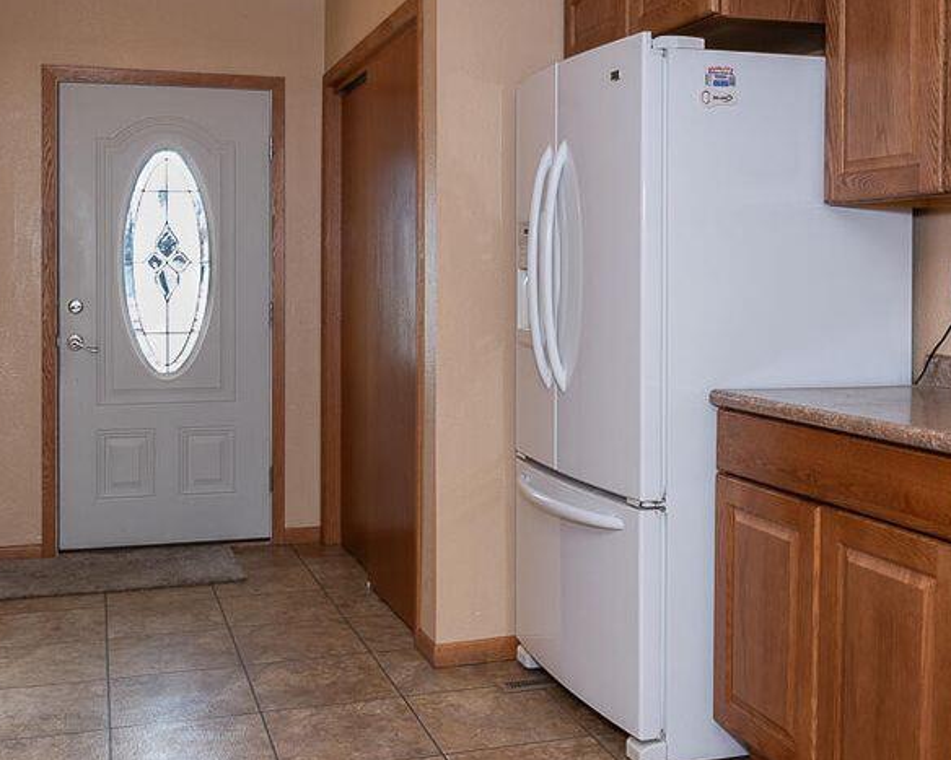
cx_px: 414
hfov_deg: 44.7
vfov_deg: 36.2
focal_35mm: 41
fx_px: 1154
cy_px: 278
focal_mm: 14
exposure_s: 1/30
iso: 200
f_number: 7.1
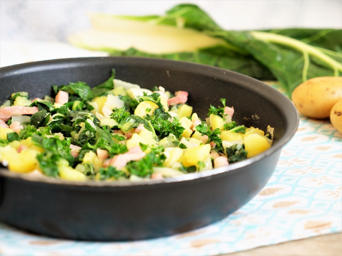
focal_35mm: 70
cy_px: 128
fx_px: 692
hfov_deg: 27.8
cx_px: 171
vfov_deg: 21.0
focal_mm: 35
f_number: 2.8
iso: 640
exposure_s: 1/80
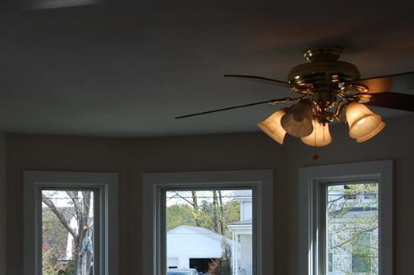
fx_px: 678
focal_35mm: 59
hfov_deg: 33.2
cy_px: 237
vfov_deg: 22.5
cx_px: 98
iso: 200
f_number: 6.3
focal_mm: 20
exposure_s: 1/160
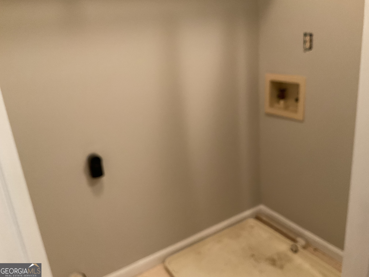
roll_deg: +4.5
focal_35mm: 29
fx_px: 309
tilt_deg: -19.3
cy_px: 138
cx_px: 184
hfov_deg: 61.7
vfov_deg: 48.2
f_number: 1.8
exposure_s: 1/60
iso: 250
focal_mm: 3
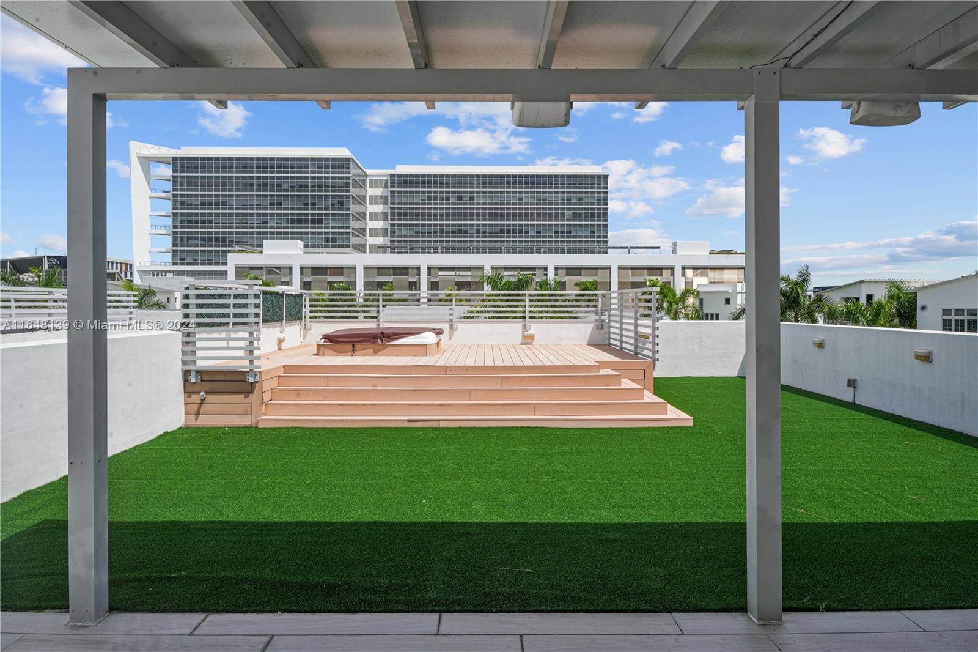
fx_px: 652
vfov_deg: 53.1
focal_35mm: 24
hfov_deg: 73.8
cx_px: 489
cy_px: 326
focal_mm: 24
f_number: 16
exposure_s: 1/200
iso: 250
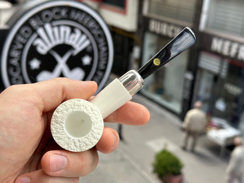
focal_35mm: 48
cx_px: 122
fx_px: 338
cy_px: 92
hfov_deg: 39.7
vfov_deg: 30.3
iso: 64
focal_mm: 6.86
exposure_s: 1/836
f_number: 1.78
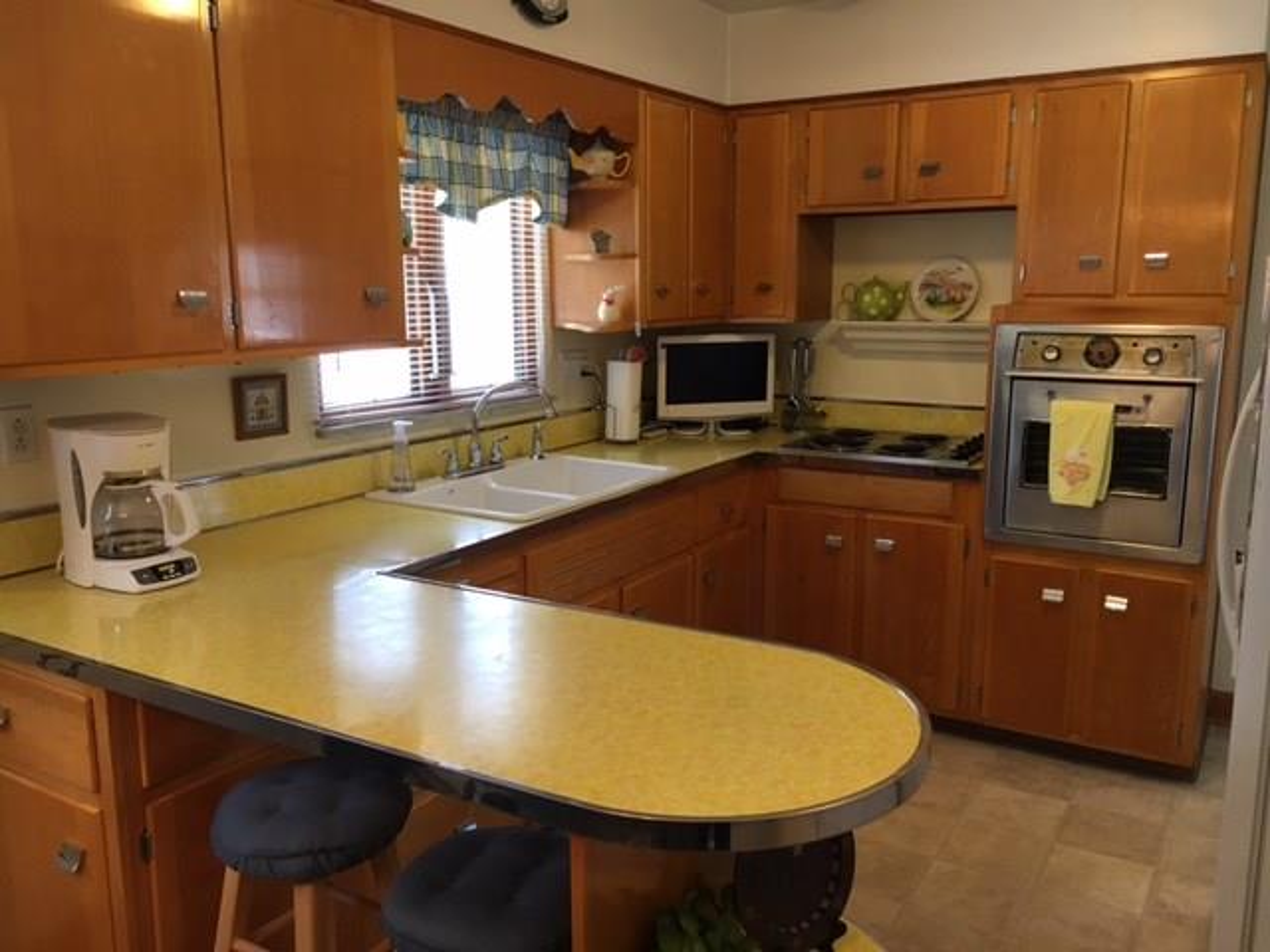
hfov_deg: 61.7
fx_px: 1064
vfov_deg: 48.2
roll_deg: +1.1
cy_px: 476
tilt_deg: -9.5
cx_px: 635
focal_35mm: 29
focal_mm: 4.15
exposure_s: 1/30
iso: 80
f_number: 2.2
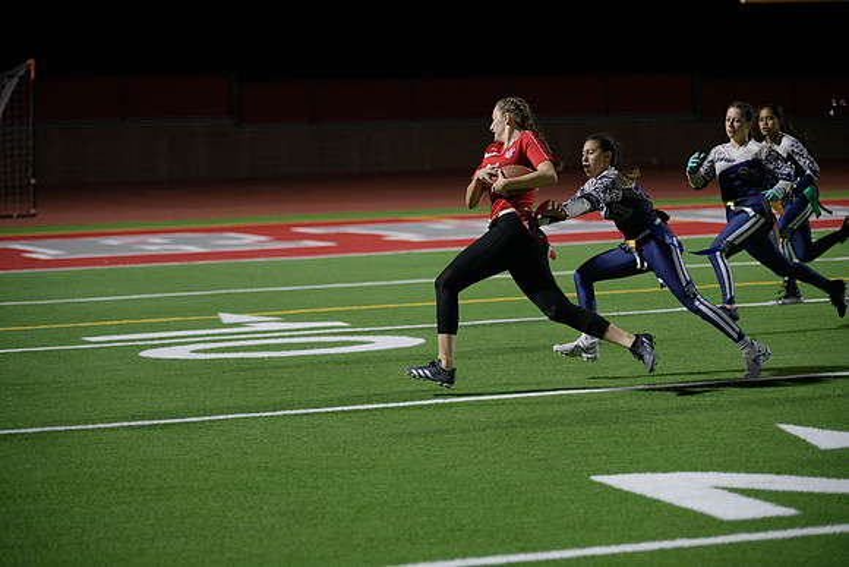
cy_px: 284
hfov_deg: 18.3
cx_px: 424
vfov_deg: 12.2
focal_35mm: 112
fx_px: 2642
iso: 2500
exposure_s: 1/640
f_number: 2.8
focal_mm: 112
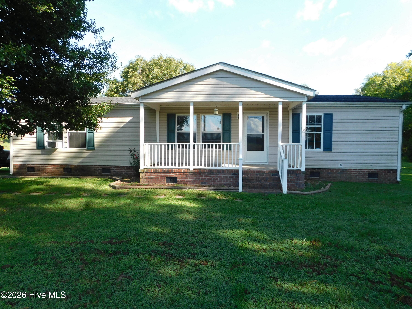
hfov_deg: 73.9
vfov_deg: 58.9
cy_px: 154
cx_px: 206
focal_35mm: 23
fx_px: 274
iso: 125
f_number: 3
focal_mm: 4
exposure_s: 1/400
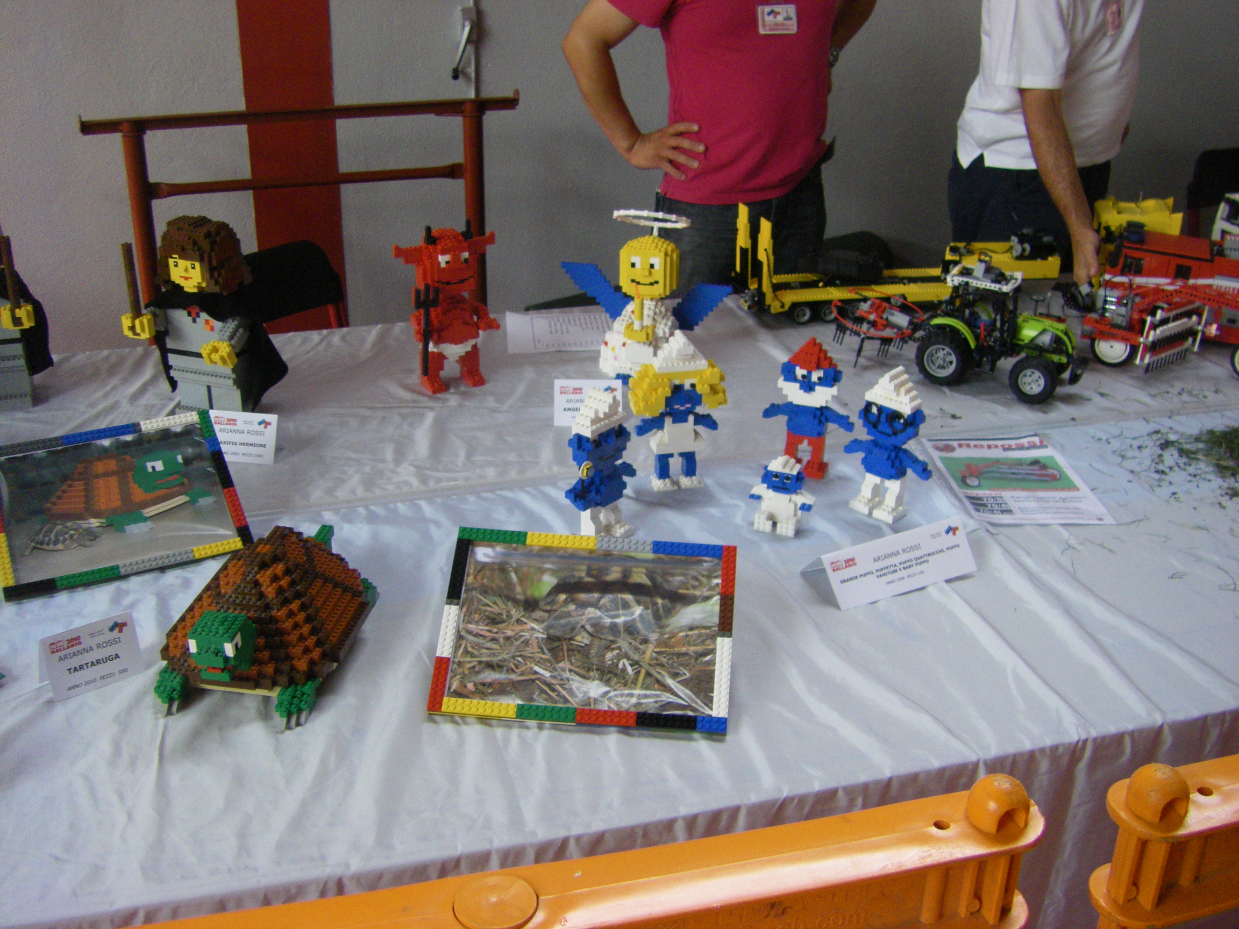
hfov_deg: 49.0
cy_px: 464
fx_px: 1360
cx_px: 620
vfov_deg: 37.7
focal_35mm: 38
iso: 400
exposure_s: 1/50
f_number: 3.5
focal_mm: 6.3
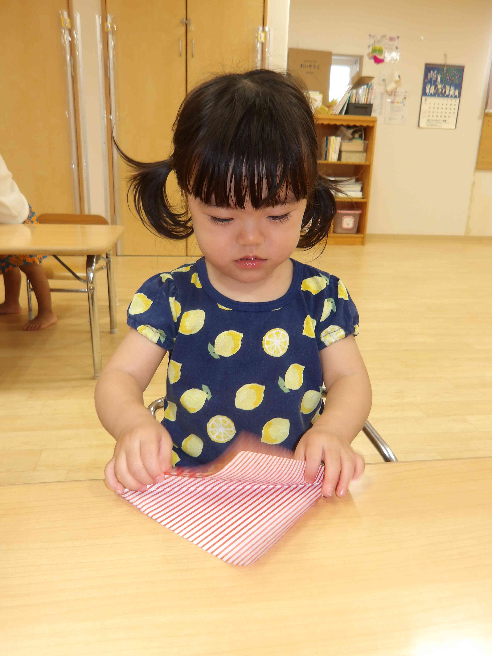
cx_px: 246
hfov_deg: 51.4
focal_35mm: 27
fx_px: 512
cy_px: 328
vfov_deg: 65.3
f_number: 3
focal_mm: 4.9
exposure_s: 1/46
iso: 100
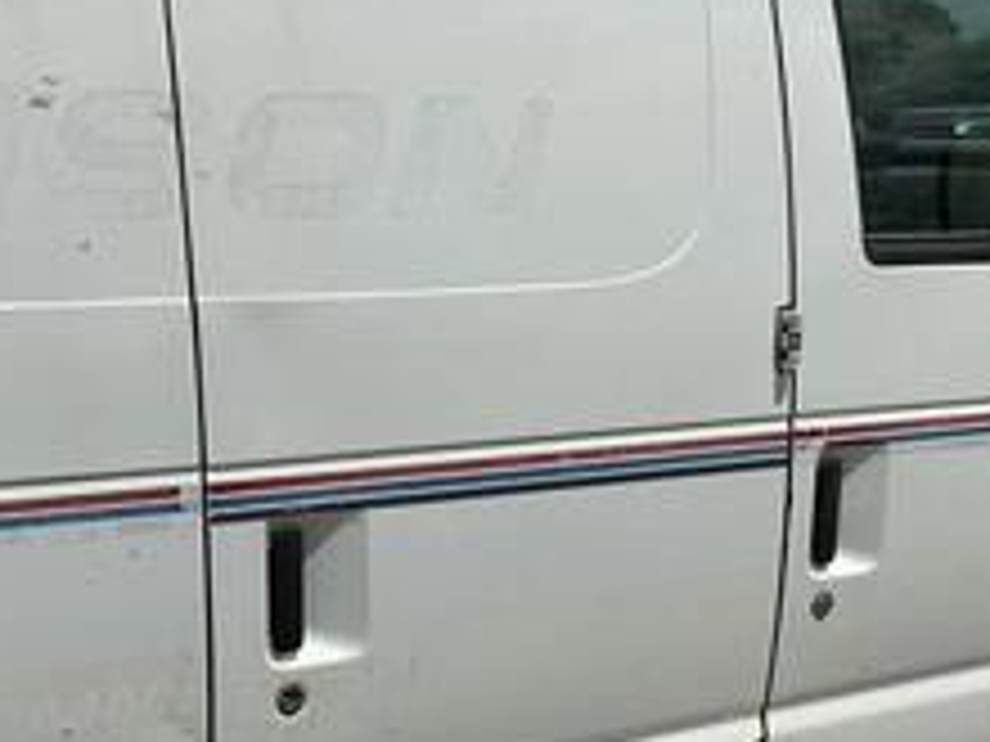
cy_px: 504
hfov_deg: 37.3
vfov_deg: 28.3
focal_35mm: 51
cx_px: 374
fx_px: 1459
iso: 25
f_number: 1.8
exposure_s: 1/6536
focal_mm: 3
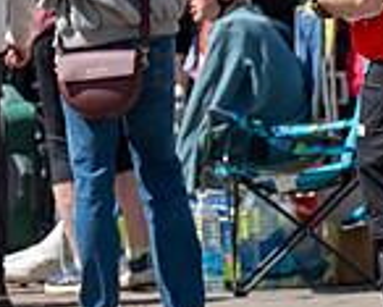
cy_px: 33
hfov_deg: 1.5
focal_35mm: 1284
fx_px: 14564
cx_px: -667
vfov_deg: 1.2
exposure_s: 1/1000
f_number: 5.6
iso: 250
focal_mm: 200
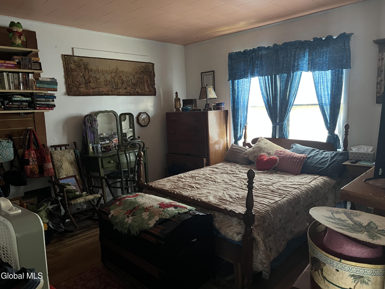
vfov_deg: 53.1
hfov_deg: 67.3
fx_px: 289
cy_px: 144
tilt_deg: -8.4
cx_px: 192
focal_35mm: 26
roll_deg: +1.9
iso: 500
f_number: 1.5
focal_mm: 5.7
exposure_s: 1/30
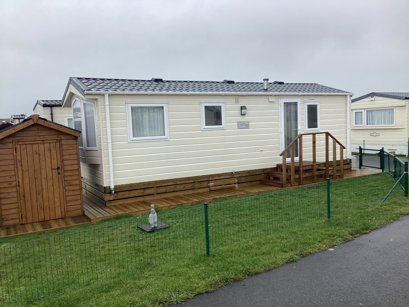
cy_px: 154
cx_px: 204
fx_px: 366
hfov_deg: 58.4
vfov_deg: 45.4
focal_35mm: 31
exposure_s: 1/438
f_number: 2.4
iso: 25
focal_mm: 3.3
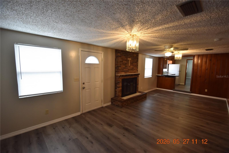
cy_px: 76
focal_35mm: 15
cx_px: 114
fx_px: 95
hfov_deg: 100.4
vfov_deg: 77.3
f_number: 3.5
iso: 800
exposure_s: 1/180
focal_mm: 10
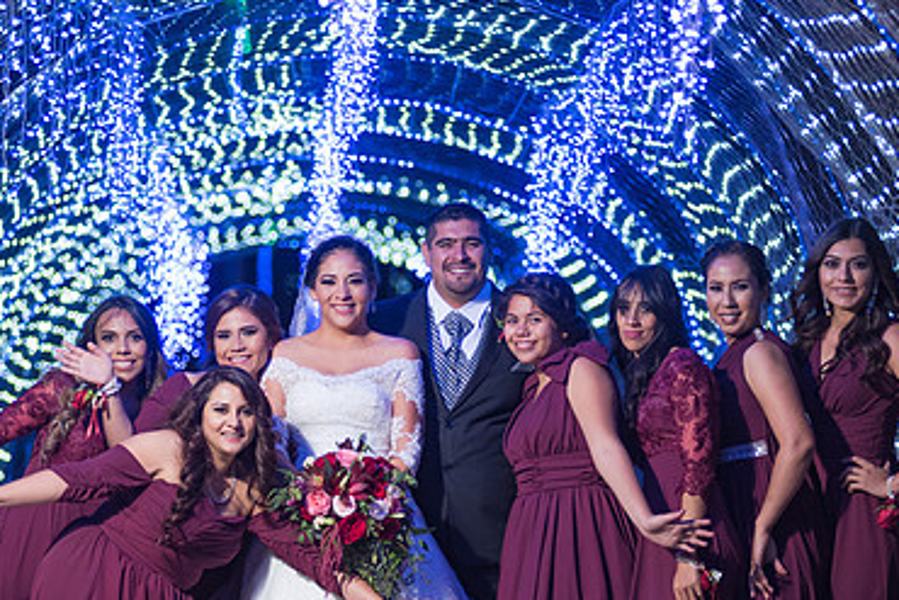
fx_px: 5671
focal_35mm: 227
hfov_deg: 9.1
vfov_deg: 6.1
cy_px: 453
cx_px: 423
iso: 1000
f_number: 2.8
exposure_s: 1/125
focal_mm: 145
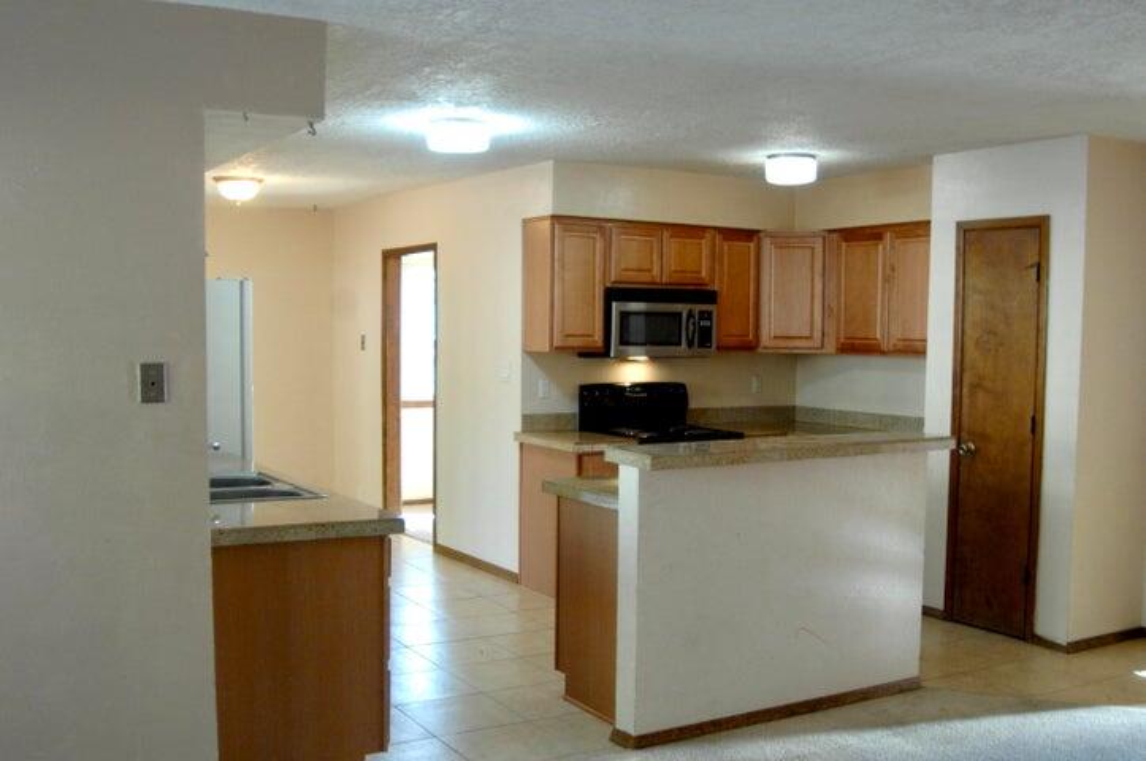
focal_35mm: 36
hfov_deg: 53.2
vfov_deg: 36.8
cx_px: 573
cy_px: 380
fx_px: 1144
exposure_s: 1/30
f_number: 3.5
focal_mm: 24
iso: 500
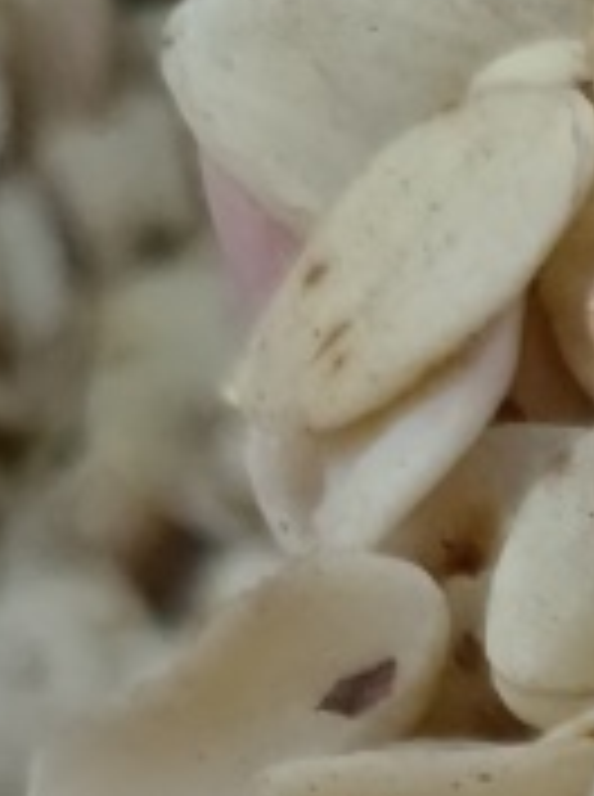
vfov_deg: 12.4
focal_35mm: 139
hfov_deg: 9.3
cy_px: 1644
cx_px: 1494
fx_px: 3192
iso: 2413
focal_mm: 5.5
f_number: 1.88
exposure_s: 1/100
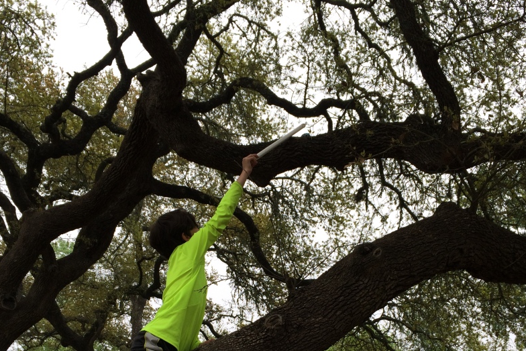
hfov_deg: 47.4
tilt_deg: +8.9
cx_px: 265
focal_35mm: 41
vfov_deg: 31.2
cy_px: 311
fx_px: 599
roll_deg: +1.2
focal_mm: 4.15
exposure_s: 1/477
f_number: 2.2
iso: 32
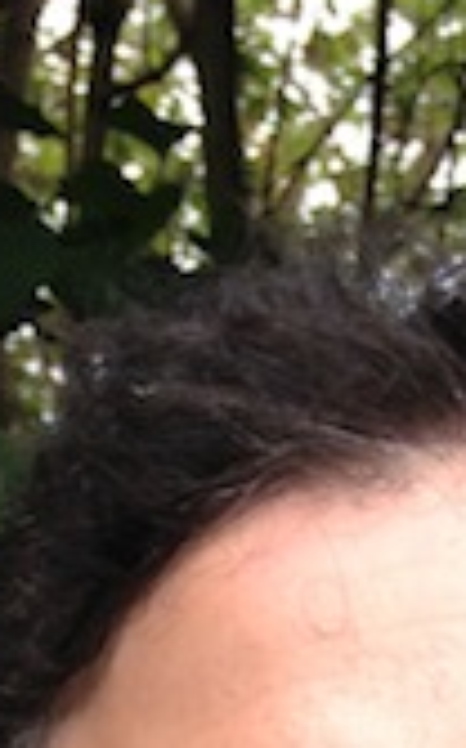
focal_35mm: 168
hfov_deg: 7.7
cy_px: 1653
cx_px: 632
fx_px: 3423
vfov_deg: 11.0
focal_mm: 4.12
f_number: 2.4
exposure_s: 1/220
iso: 50
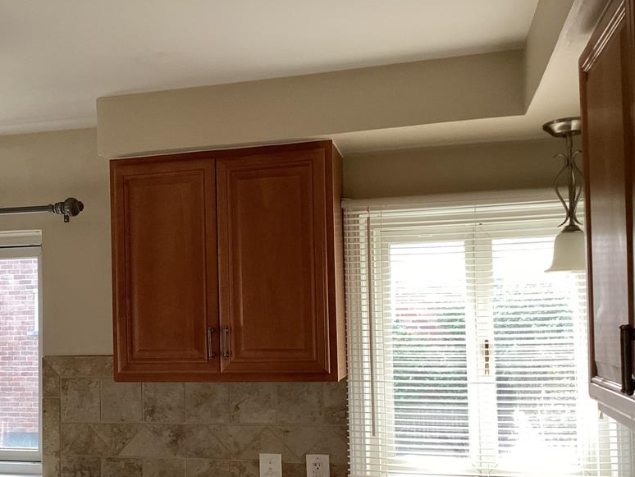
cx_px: 216
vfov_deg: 35.0
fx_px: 752
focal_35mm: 41
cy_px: 300
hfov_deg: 45.1
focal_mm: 3.3
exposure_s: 1/60
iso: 80
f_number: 2.4
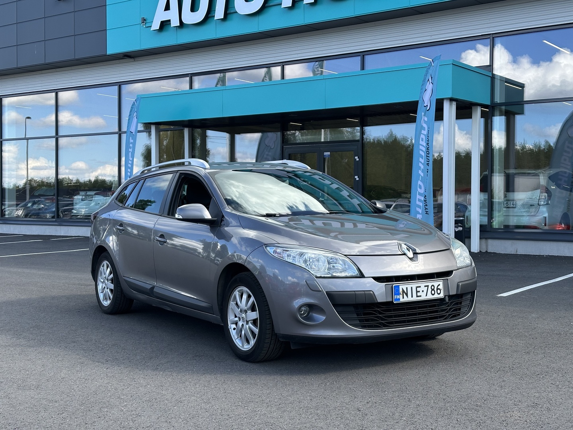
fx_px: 795
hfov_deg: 39.7
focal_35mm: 48
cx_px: 286
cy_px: 215
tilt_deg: -0.3
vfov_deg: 30.3
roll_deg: -0.5
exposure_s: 1/1030
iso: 64
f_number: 1.78
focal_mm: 6.86
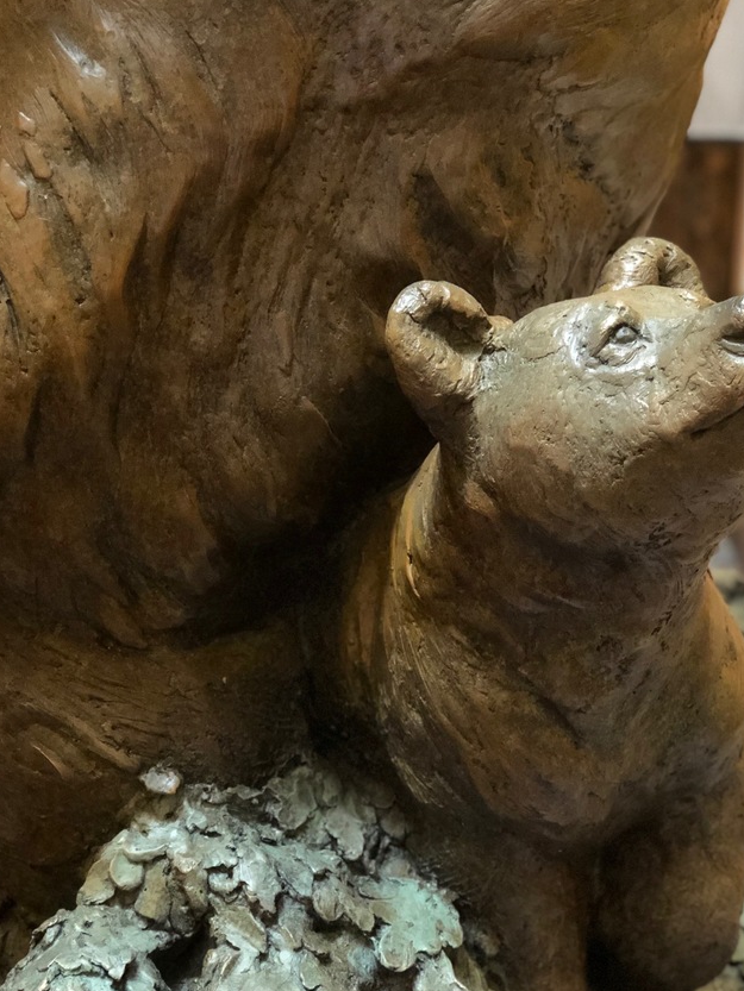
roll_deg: +0.5
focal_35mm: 73
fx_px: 2091
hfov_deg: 20.1
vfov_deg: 26.7
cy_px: 497
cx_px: 443
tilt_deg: -21.3
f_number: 2.8
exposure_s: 1/30
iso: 800
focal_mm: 6.6
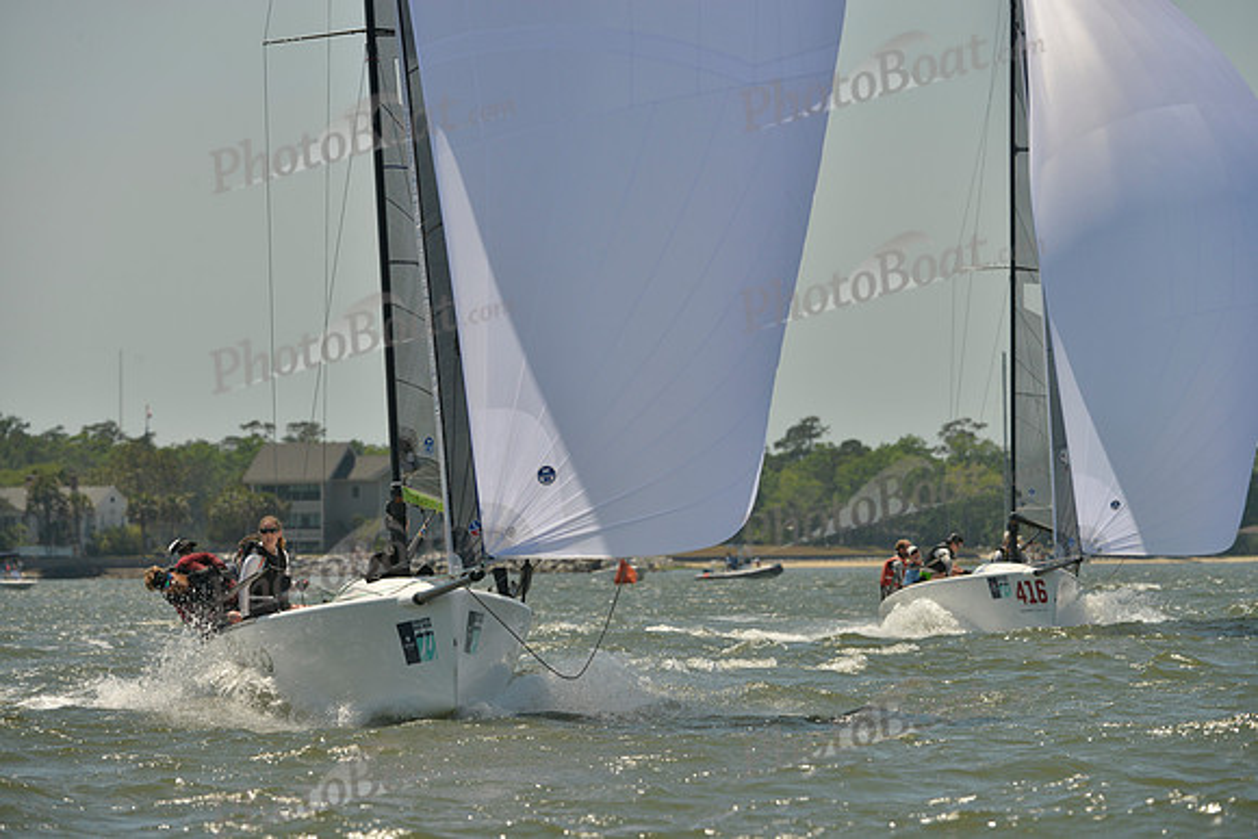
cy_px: 420
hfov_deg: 7.4
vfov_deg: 4.9
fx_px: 9786
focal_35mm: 280
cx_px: 629
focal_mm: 280
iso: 280
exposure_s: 1/1600
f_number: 9
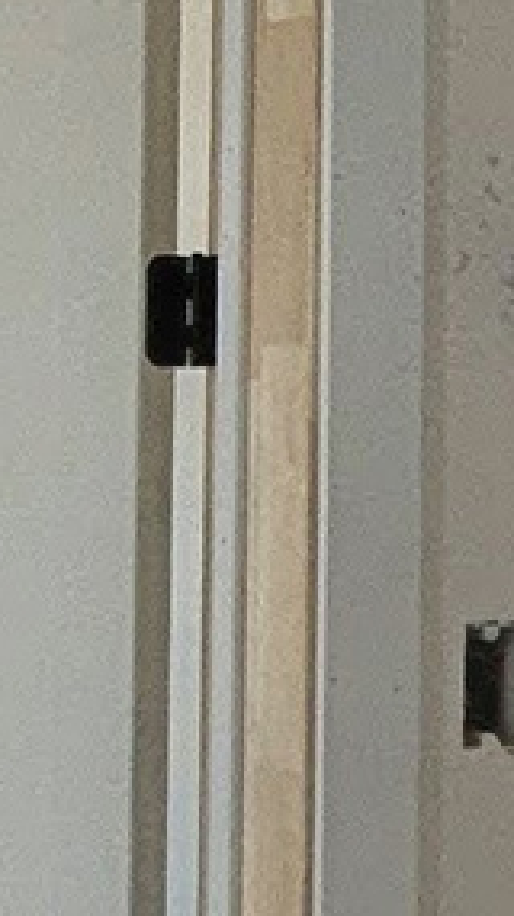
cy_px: 691
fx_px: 3033
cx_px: 1542
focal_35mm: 125
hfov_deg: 8.2
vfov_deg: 17.1
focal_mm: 2.35
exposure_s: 1/871
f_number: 2.2
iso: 52
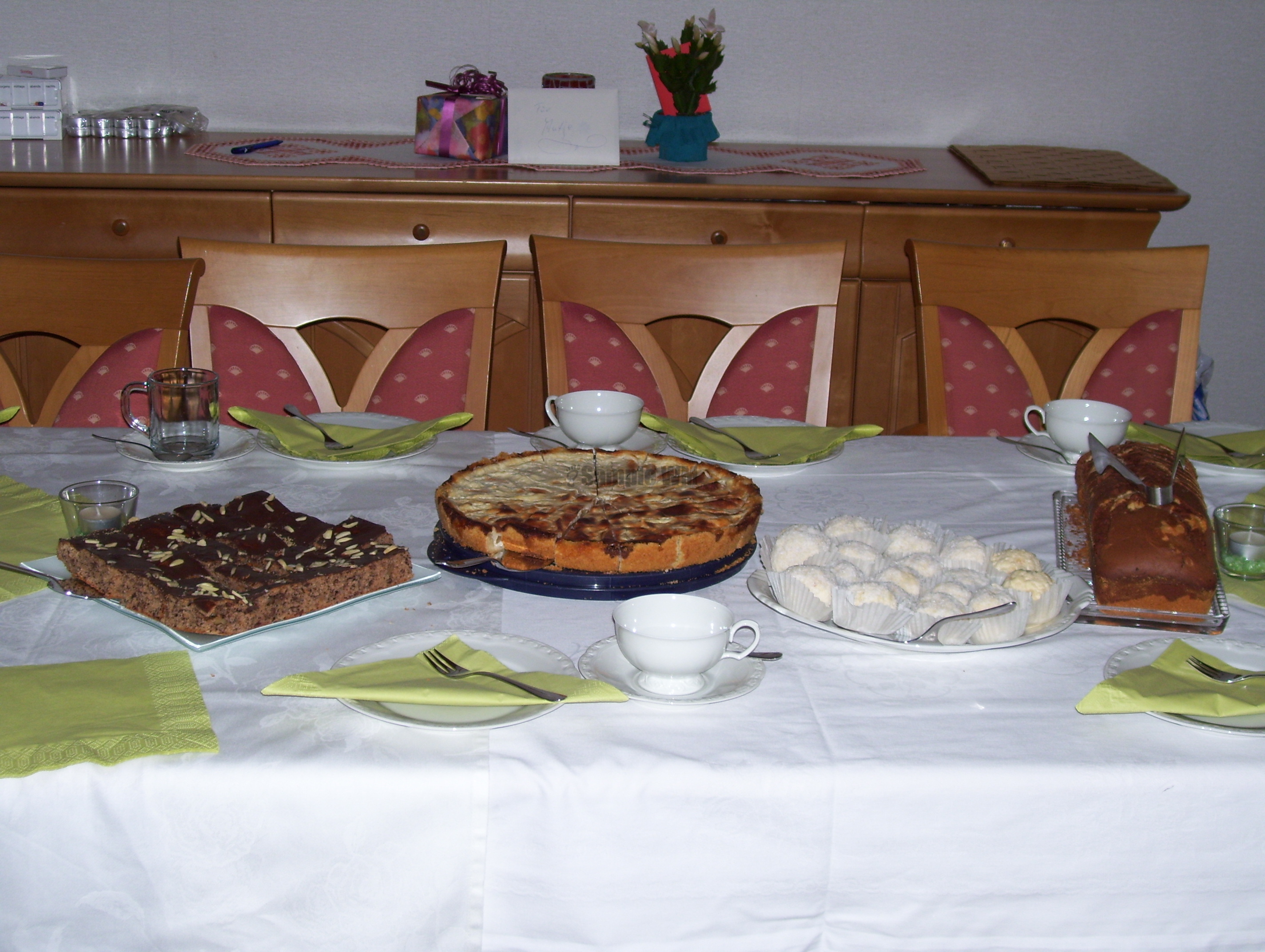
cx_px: 632
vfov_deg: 26.2
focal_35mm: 56
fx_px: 2049
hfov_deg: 34.3
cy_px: 476
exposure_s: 1/60
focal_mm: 9.4
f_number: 3.4
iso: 80
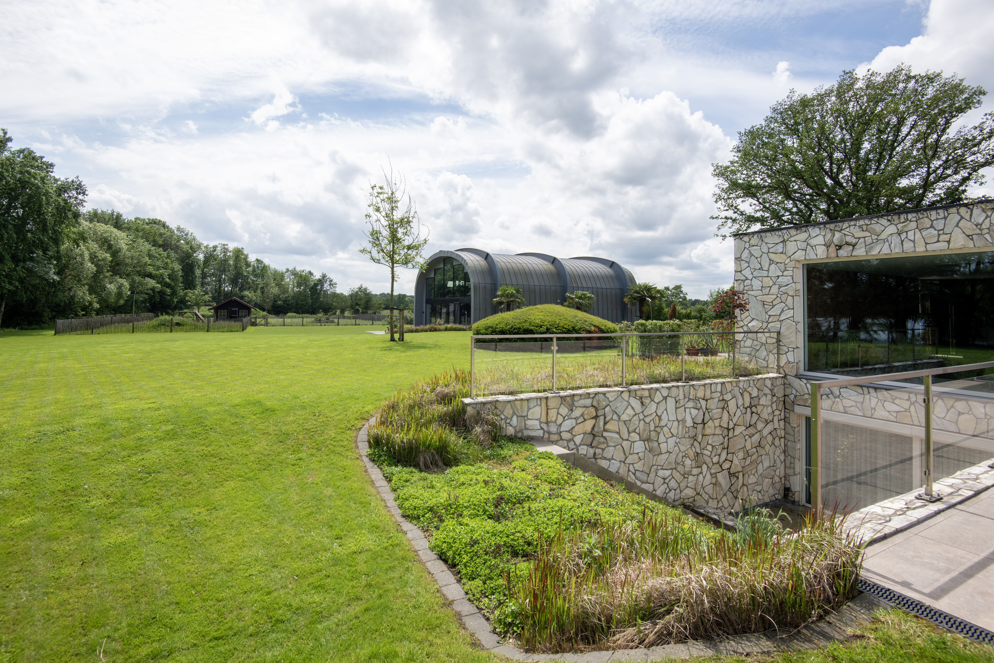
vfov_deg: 73.7
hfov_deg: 96.7
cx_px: 497
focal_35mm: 16
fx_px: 442
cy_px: 332
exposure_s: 1/320
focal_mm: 16
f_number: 8
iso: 200
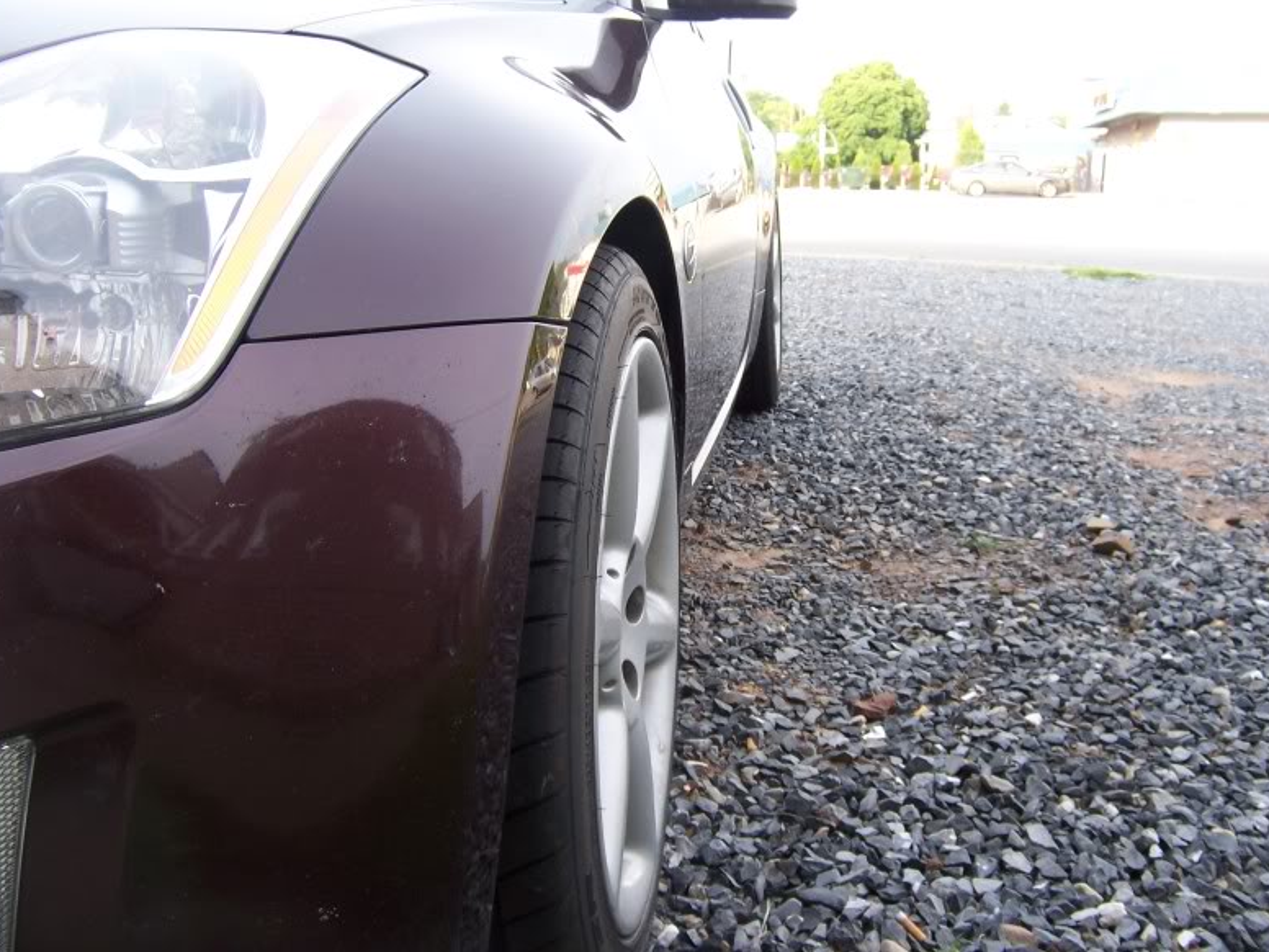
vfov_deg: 41.8
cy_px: 463
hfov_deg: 54.0
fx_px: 1246
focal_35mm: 34
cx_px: 633
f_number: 3.4
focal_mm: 5.5
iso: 80
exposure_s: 1/60
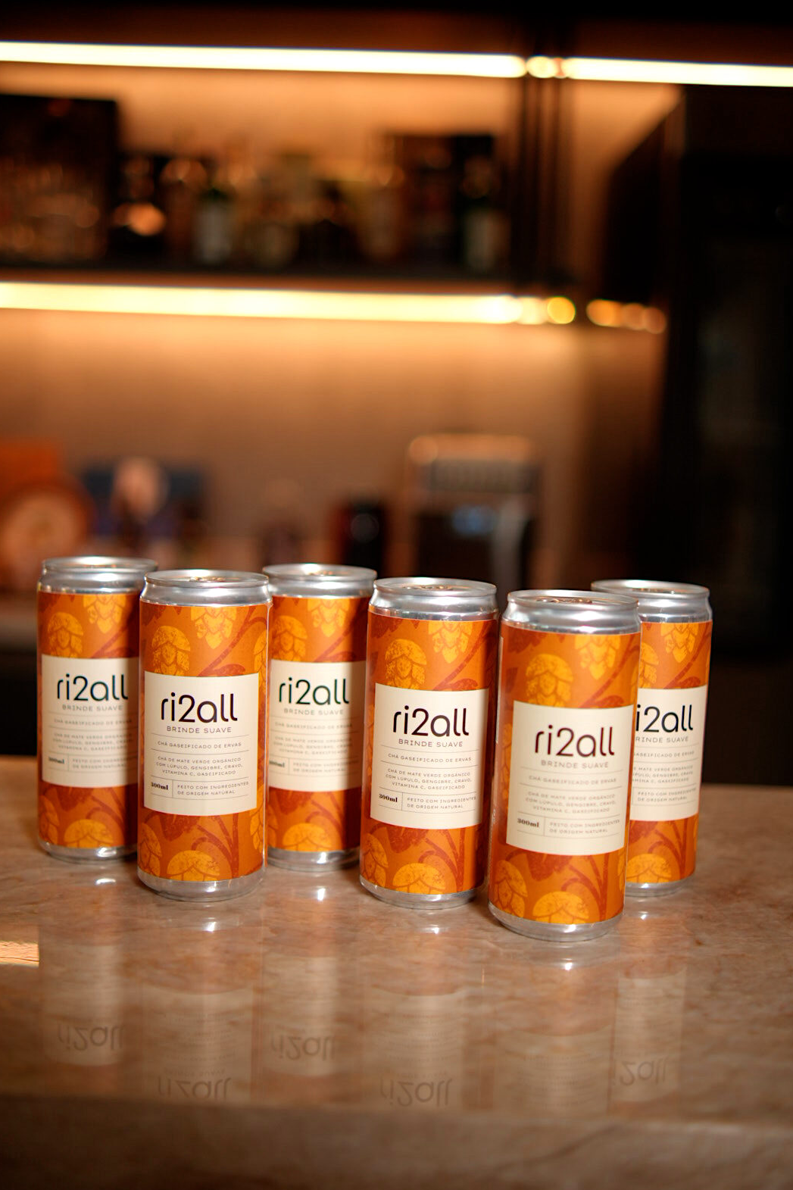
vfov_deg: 53.8
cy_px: 607
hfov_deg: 37.3
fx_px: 1174
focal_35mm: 36
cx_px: 393
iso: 250
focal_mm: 23
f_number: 1.4
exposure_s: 1/160
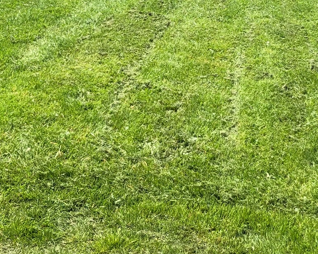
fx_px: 687
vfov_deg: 20.2
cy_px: -9
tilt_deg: -12.4
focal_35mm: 73
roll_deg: -9.2
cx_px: 211
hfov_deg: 25.9
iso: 20
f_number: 1.8
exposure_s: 1/952
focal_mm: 3.99
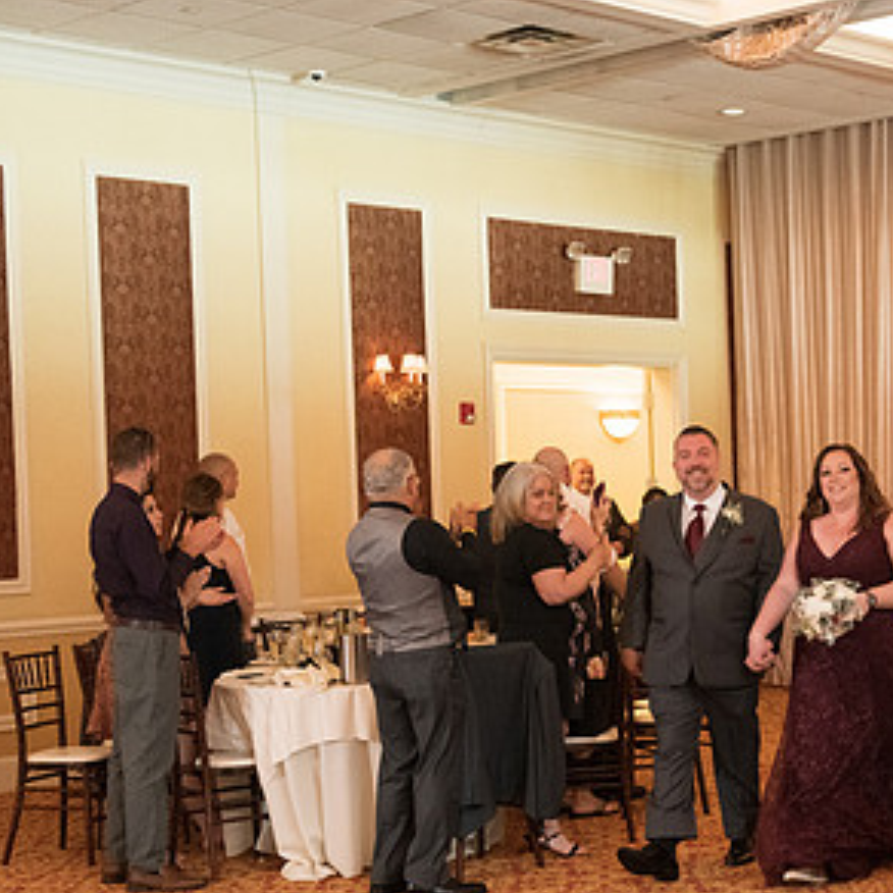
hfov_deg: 23.7
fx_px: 2072
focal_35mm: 71
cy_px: 512
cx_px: 795
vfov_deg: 24.3
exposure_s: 1/125
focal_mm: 42
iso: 3200
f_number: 2.8
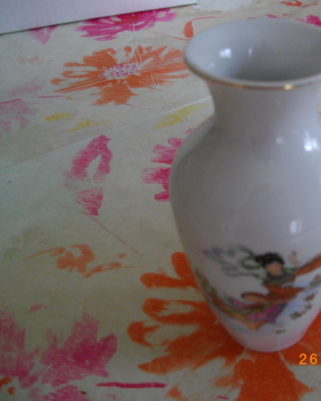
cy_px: 200
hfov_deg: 34.7
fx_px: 499
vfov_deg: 43.8
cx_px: 252
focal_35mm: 42
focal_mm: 5.7
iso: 200
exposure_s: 1/60
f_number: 2.9
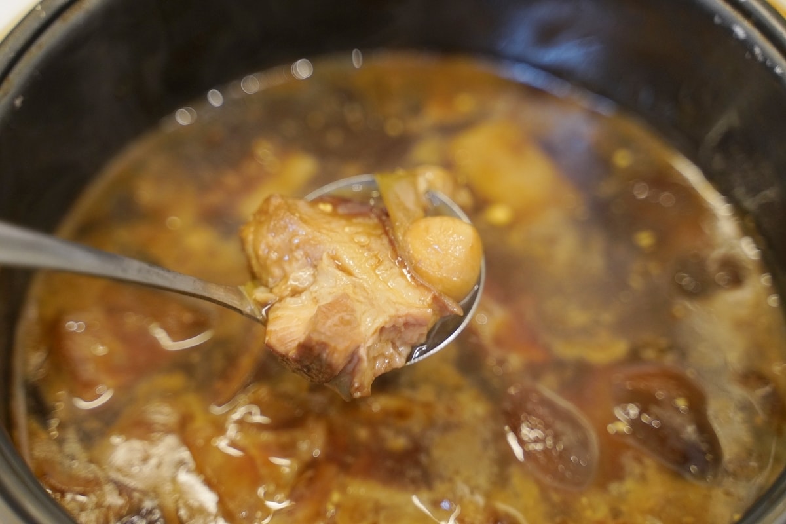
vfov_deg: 18.2
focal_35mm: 75
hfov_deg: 27.0
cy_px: 262
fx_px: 1637
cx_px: 393
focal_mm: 75
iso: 2000
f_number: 2.8
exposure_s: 1/80
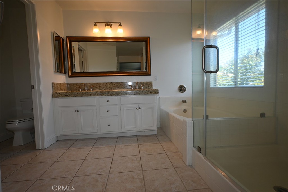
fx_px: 144
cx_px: 144
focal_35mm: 18
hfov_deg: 90.0
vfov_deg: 67.4
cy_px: 96
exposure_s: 1/100
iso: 200
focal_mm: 12
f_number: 5
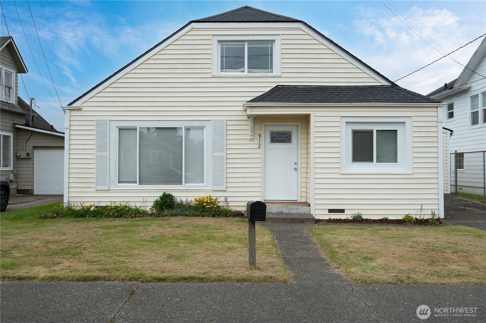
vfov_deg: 43.5
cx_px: 243
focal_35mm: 30
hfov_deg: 62.0
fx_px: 405
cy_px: 162
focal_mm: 30
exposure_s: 1/320
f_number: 9
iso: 100
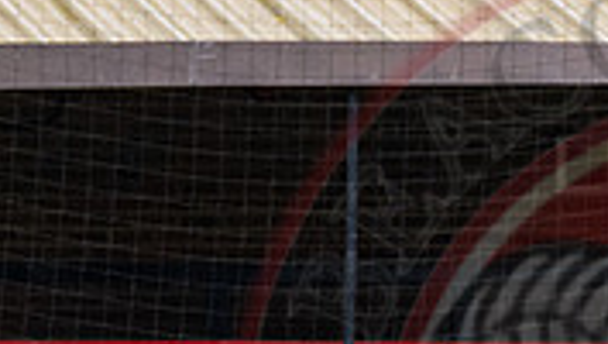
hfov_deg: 1.5
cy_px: 442
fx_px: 23030
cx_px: 801
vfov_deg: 0.9
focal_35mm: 1427
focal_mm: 200
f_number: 4
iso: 800
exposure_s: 1/1600
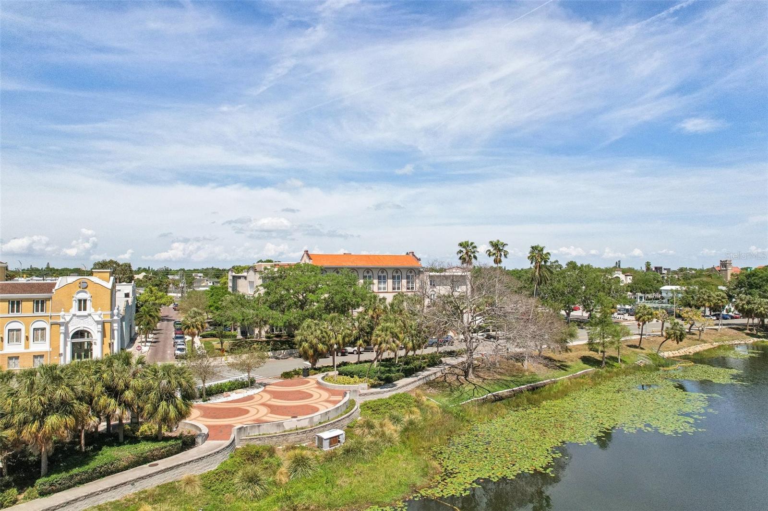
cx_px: 384
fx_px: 469
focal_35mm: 22
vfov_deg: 57.2
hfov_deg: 78.6
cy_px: 256
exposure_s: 1/4000
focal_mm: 8.4
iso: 400
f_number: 2.8
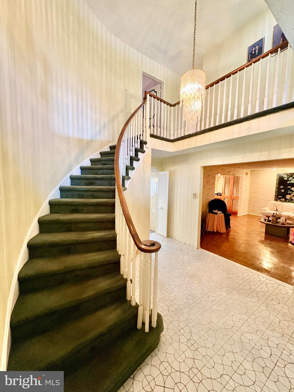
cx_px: 147
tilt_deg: -5.2
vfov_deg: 102.1
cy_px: 196
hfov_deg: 85.7
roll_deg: -1.4
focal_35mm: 14
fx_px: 159
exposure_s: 1/60
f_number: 2.2
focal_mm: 2.22
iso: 640
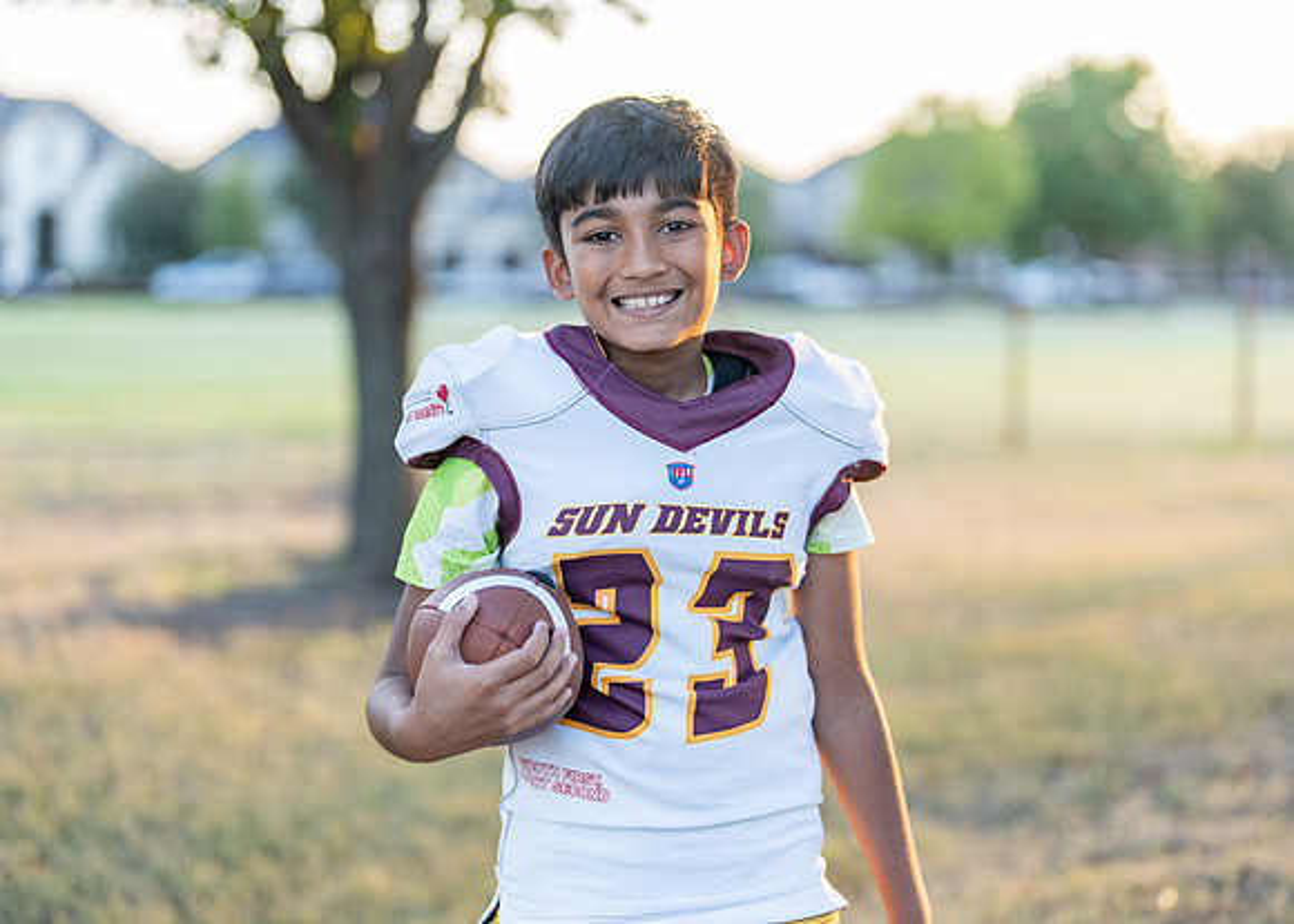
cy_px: 447
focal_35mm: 57
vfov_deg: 25.1
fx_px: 2076
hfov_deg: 34.6
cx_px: 685
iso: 160
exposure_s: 1/500
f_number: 1.2
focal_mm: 50
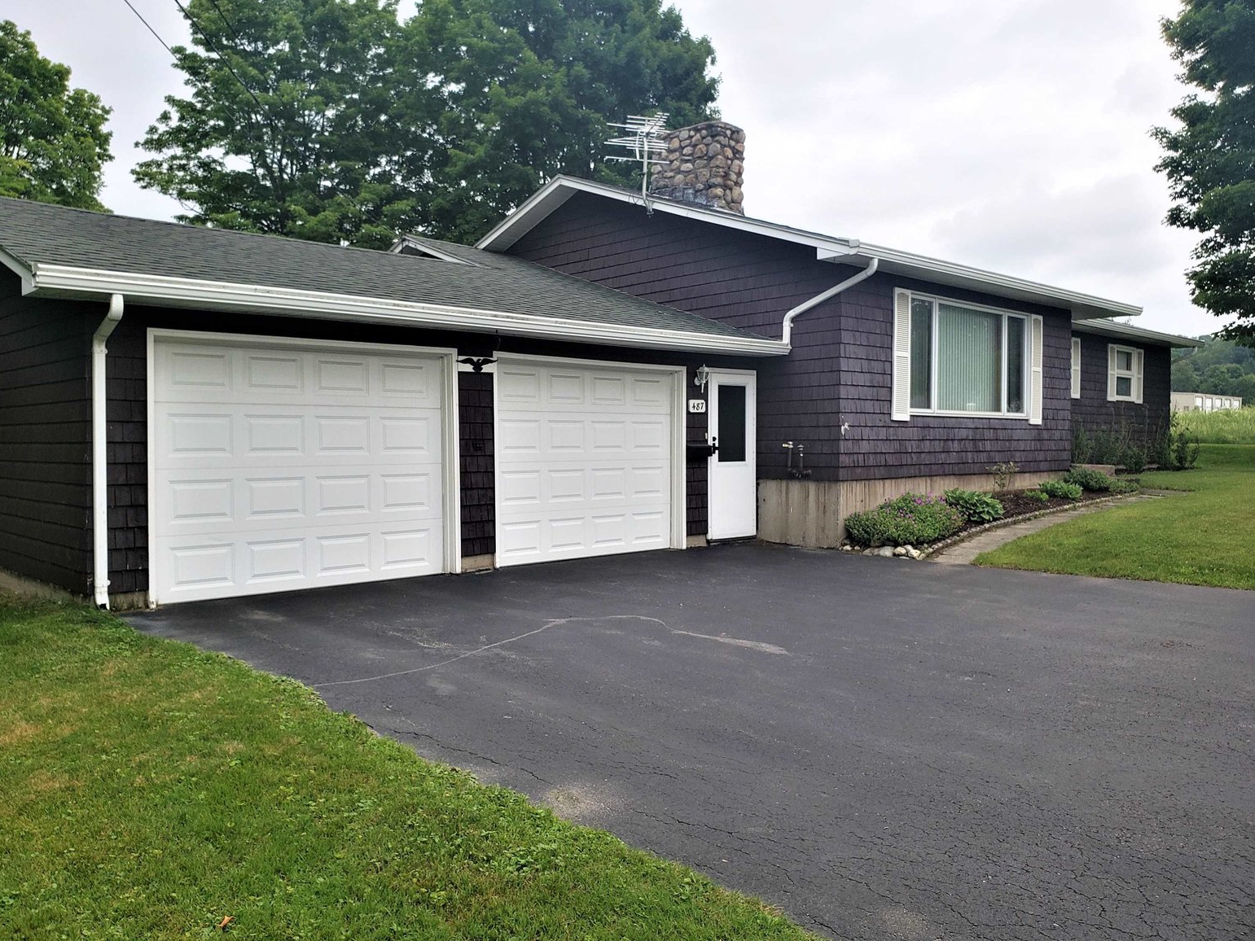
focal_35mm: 27
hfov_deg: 65.3
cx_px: 615
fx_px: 979
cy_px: 461
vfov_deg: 51.4
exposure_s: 1/460
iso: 50
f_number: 2.4
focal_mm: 4.3
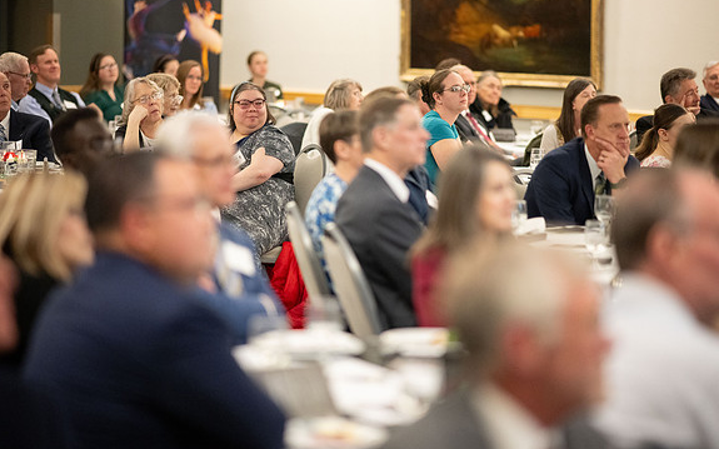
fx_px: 2116
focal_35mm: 108
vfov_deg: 12.1
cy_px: 223
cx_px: 361
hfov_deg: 19.3
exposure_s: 1/200
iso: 4000
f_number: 1.4
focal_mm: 105
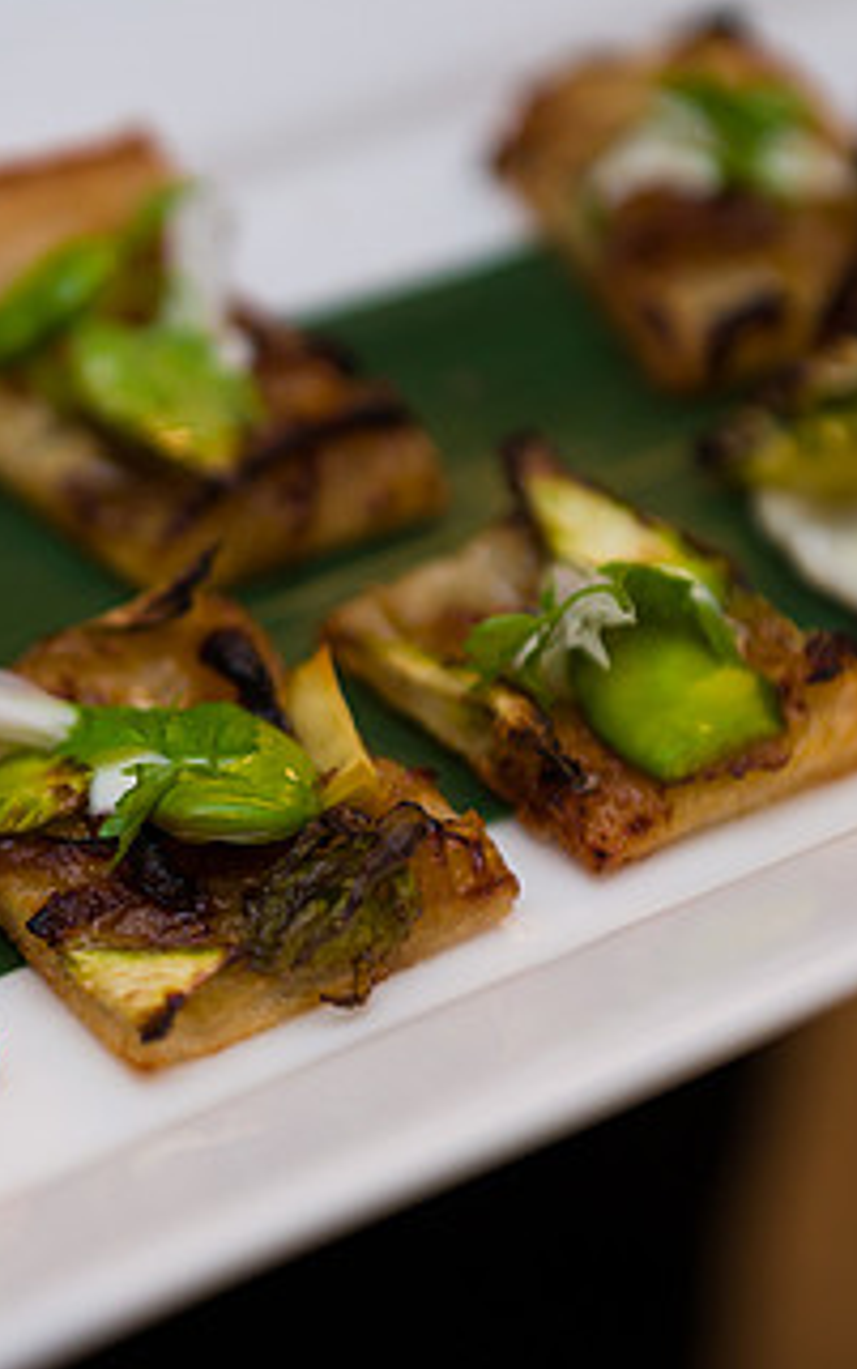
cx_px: 90
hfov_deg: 11.4
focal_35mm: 114
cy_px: 657
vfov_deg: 18.3
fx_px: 4254
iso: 640
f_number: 4
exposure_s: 1/125
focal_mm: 62
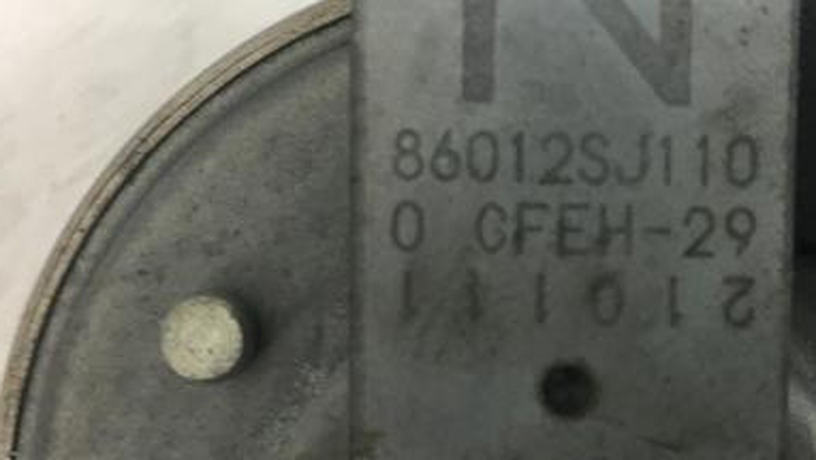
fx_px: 1147
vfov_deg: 22.6
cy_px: 272
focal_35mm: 53
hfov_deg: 38.5
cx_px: 568
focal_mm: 4.15
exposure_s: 1/33
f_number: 2.2
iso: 25
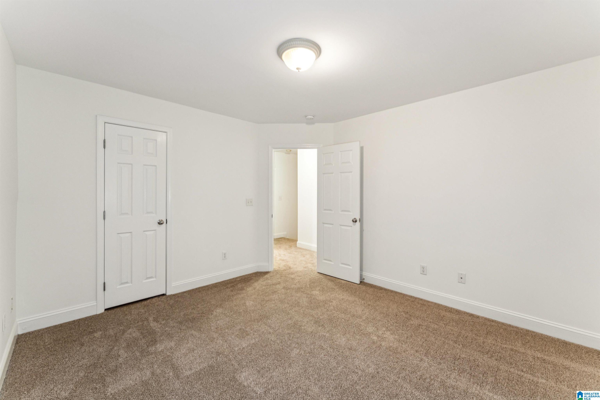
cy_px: 200
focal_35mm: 14
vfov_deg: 81.2
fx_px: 233
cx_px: 300
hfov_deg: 104.3
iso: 400
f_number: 13
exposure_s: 1/1.67
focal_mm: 14
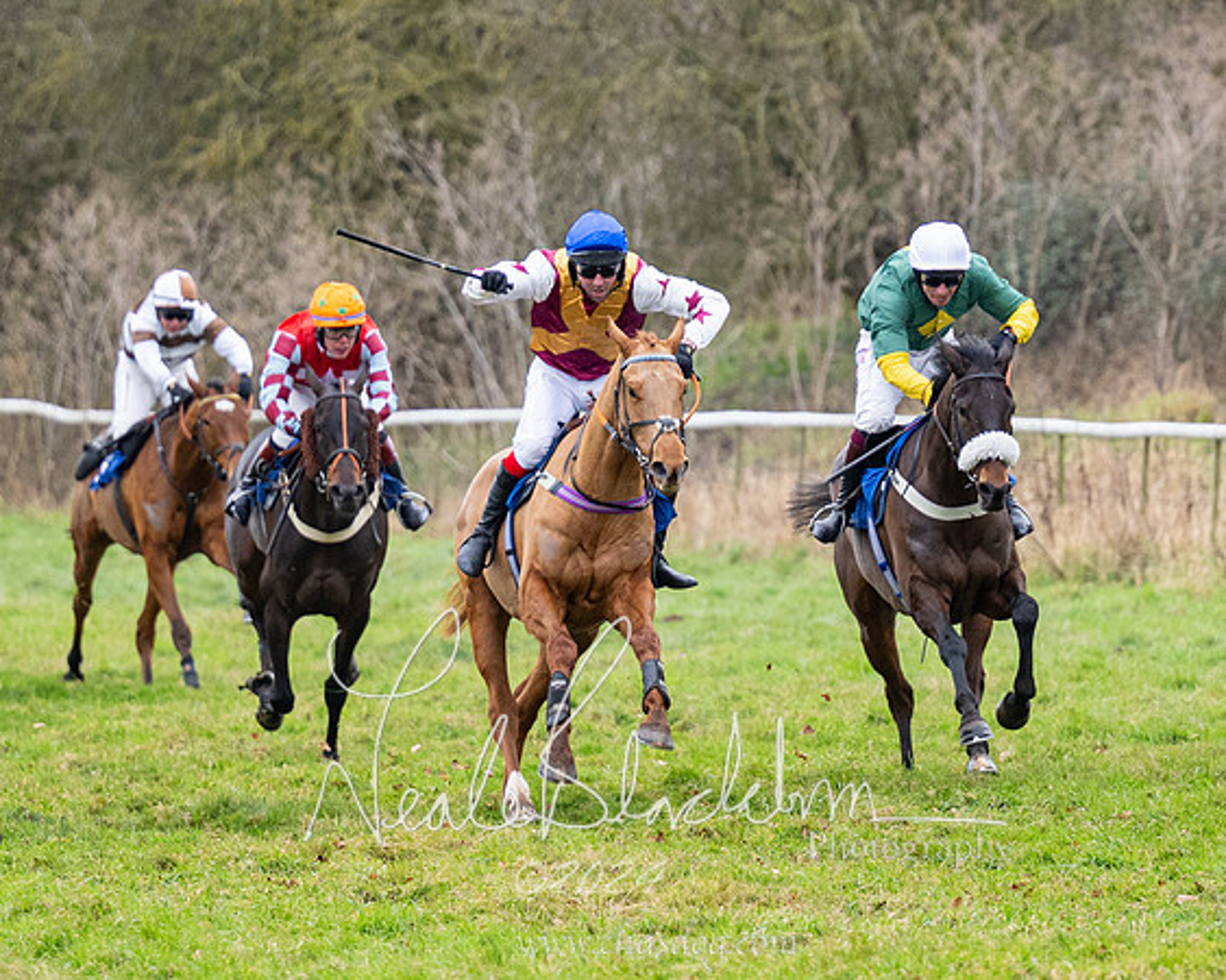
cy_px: 473
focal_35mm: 432
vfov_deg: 3.6
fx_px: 15671
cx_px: 569
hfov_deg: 4.5
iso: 640
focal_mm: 140
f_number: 2.8
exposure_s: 1/1000
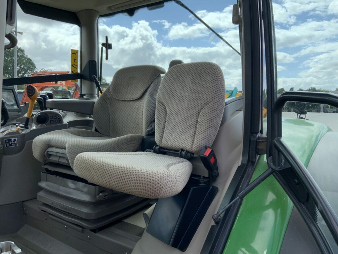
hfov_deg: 61.7
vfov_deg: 48.2
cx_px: 169
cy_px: 127
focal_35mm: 29
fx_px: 283
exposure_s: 1/683
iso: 16
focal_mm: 3
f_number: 1.8
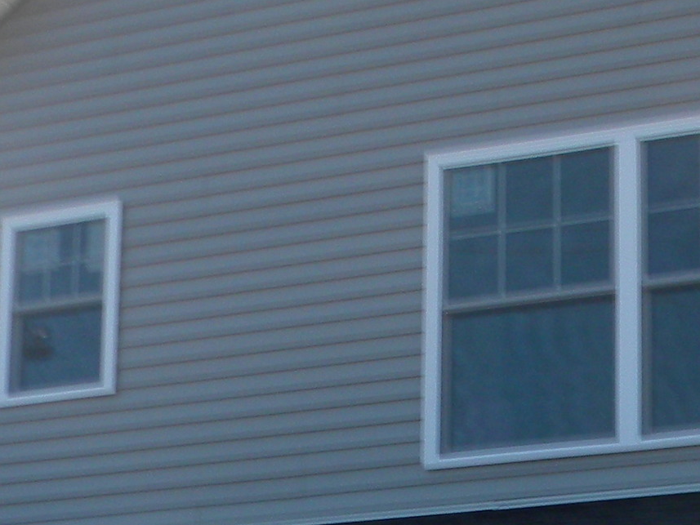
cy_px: 518
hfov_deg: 15.3
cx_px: 391
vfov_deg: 11.4
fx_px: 2609
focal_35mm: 129
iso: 80
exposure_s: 1/430
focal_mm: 6.4
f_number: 3.7
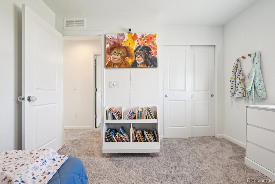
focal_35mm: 15
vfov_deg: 77.3
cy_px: 92
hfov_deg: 100.4
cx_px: 138
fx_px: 115
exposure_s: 1/30
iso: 400
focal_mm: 10
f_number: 8
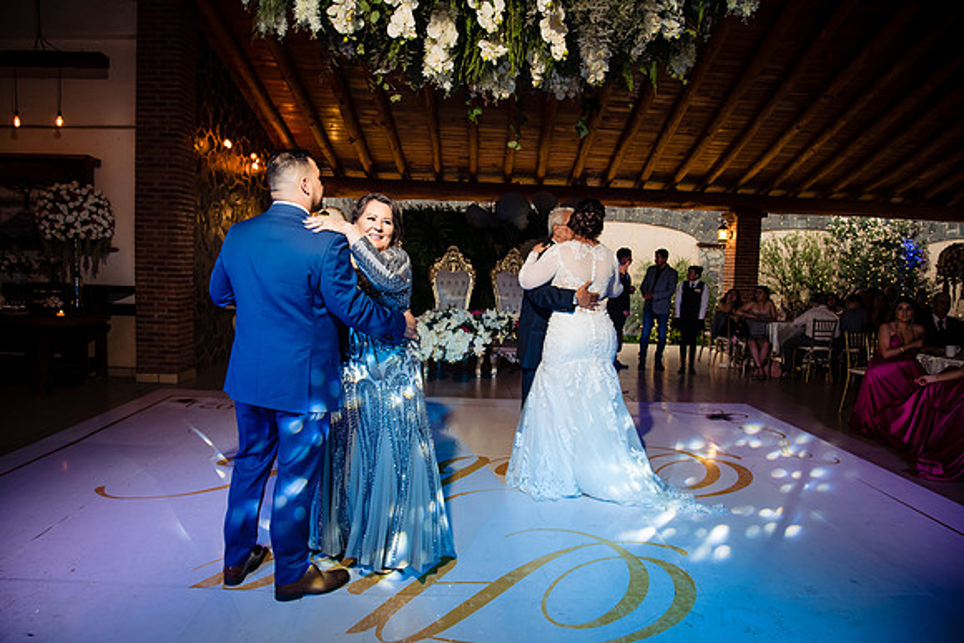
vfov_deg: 53.2
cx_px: 482
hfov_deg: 73.7
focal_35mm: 24
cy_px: 322
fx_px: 643
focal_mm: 24
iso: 2000
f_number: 7.1
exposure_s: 1/160
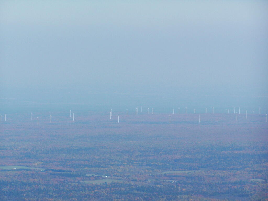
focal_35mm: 268
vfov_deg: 5.5
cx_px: 134
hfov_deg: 7.4
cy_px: 100
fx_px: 2075
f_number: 5
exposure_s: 1/800
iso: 80
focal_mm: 44.4
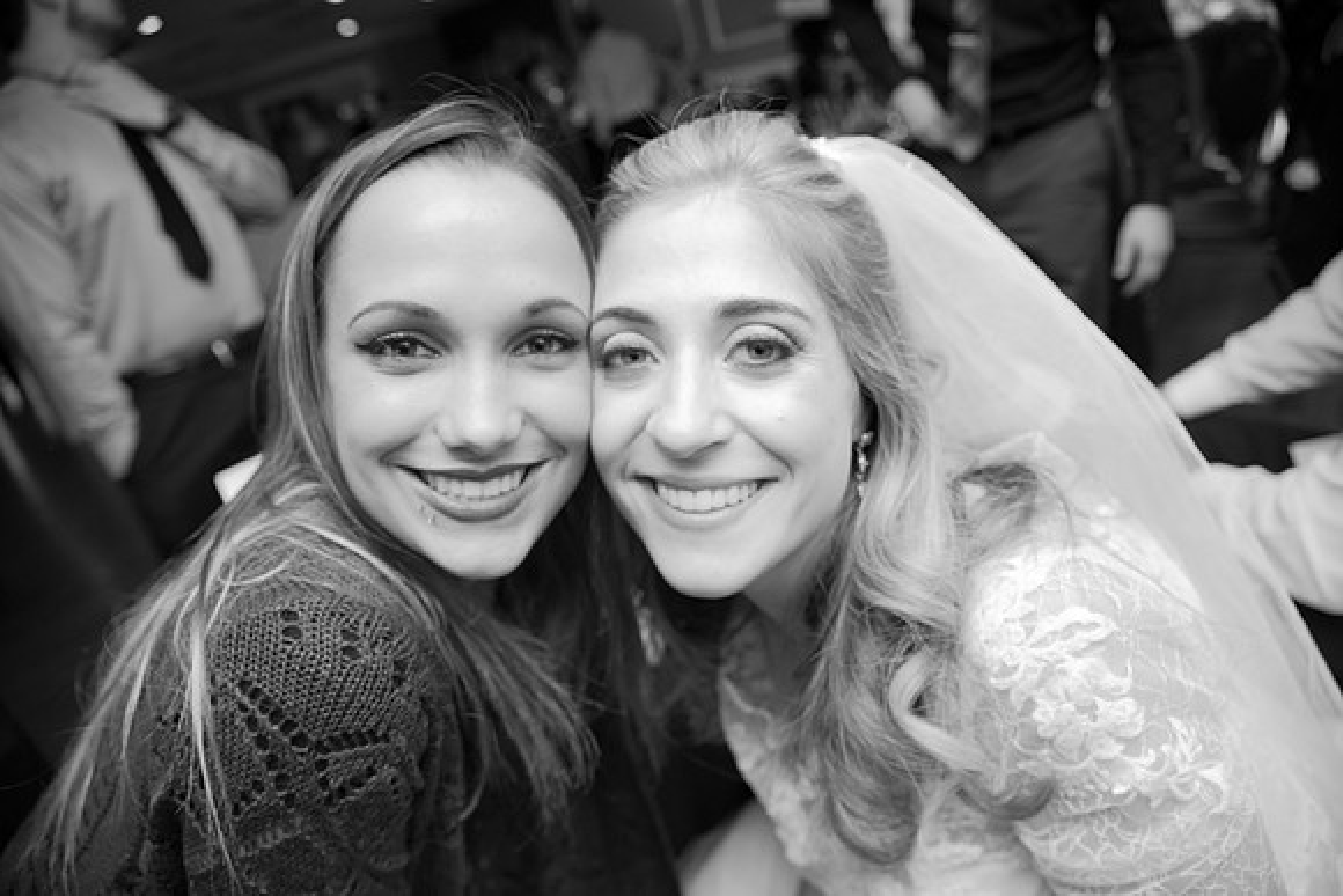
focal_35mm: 24
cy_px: 448
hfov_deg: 73.7
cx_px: 672
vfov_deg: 53.2
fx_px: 896
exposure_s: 1/160
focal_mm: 24
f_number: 4
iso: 2000
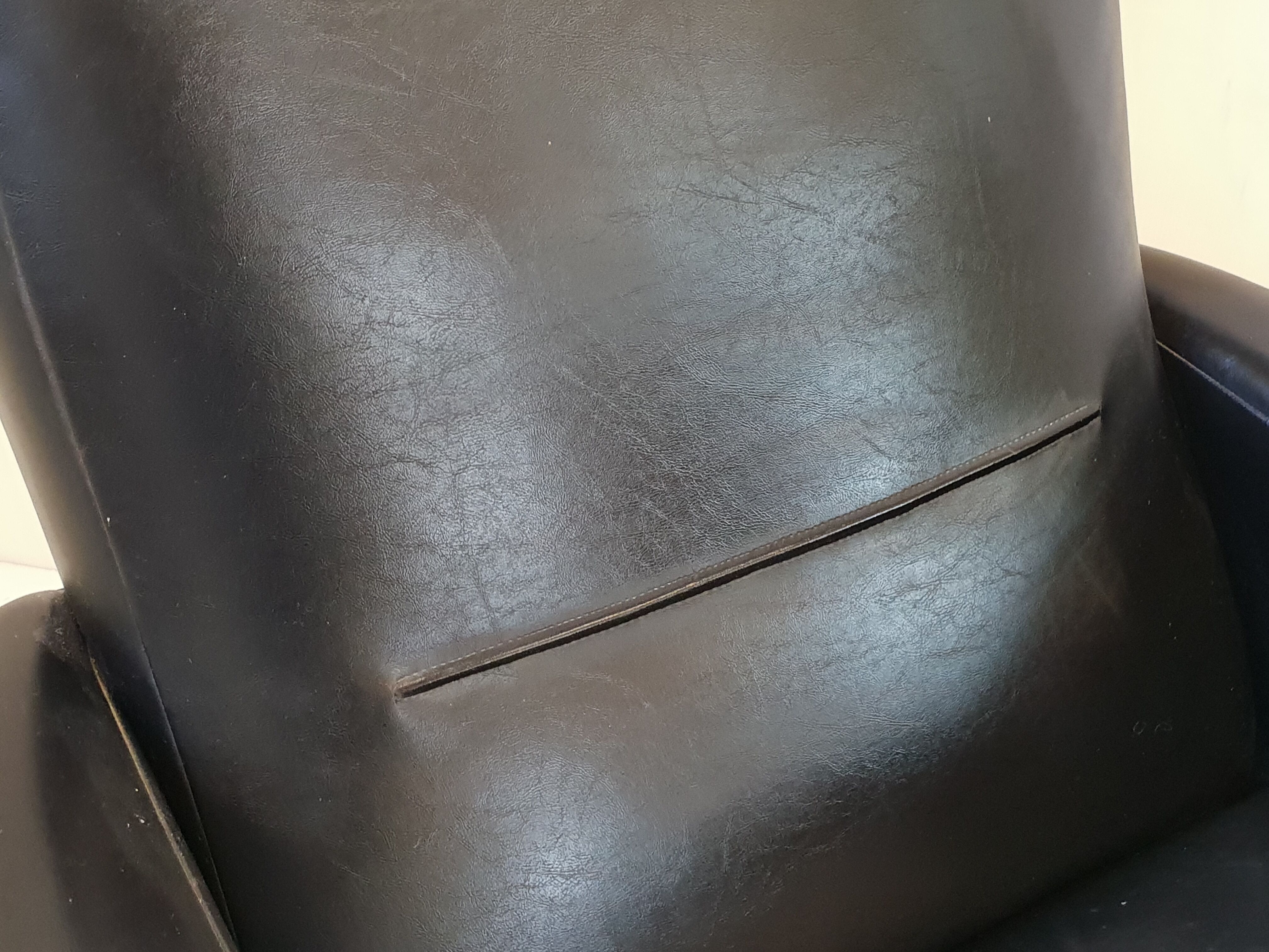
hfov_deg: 67.3
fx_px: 953
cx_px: 634
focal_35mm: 26
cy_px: 476
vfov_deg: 53.1
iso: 320
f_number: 2.4
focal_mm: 4.3
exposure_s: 1/25
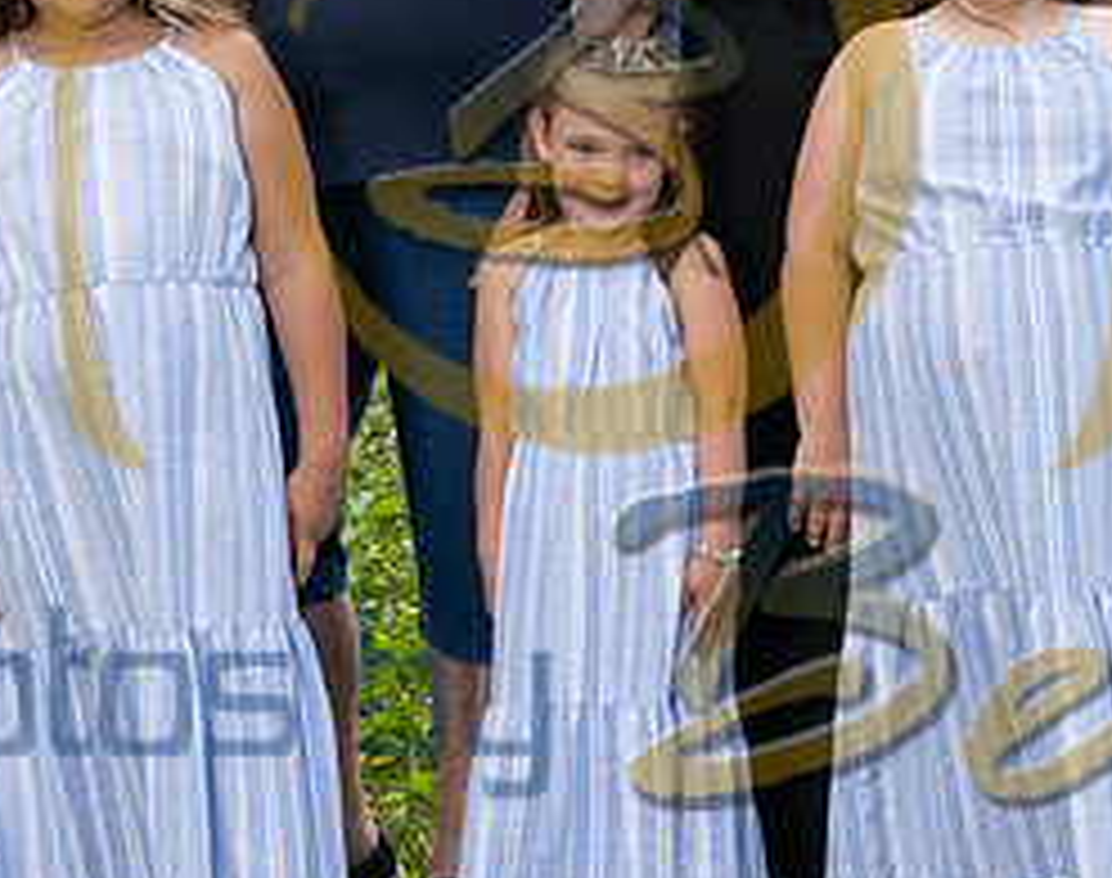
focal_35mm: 102
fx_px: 3340
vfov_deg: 14.8
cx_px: 701
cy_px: 89
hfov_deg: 18.9
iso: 200
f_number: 7.1
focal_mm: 26.5
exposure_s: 1/200
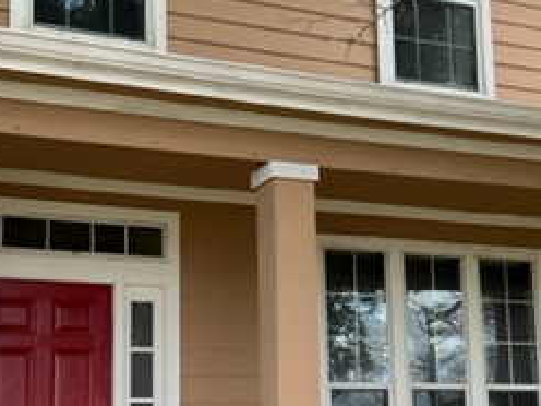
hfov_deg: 28.9
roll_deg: +1.8
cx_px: 299
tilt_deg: +8.6
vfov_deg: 21.8
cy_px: 290
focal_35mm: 67
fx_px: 1047
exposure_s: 1/448
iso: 50
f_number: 1.5
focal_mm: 5.7
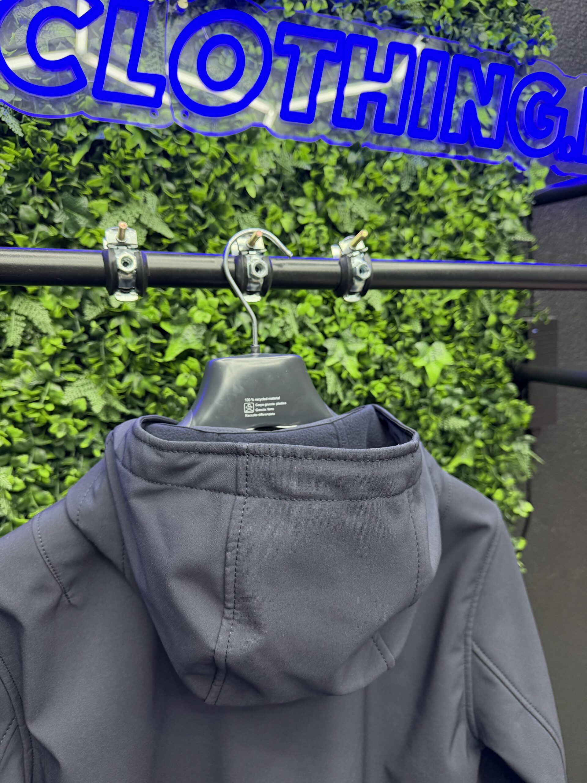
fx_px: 543
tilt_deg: -8.7
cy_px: 392
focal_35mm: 24
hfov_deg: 56.8
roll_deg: +0.1
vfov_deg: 71.6
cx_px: 294
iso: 250
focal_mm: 6.76
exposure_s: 1/51
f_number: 1.78
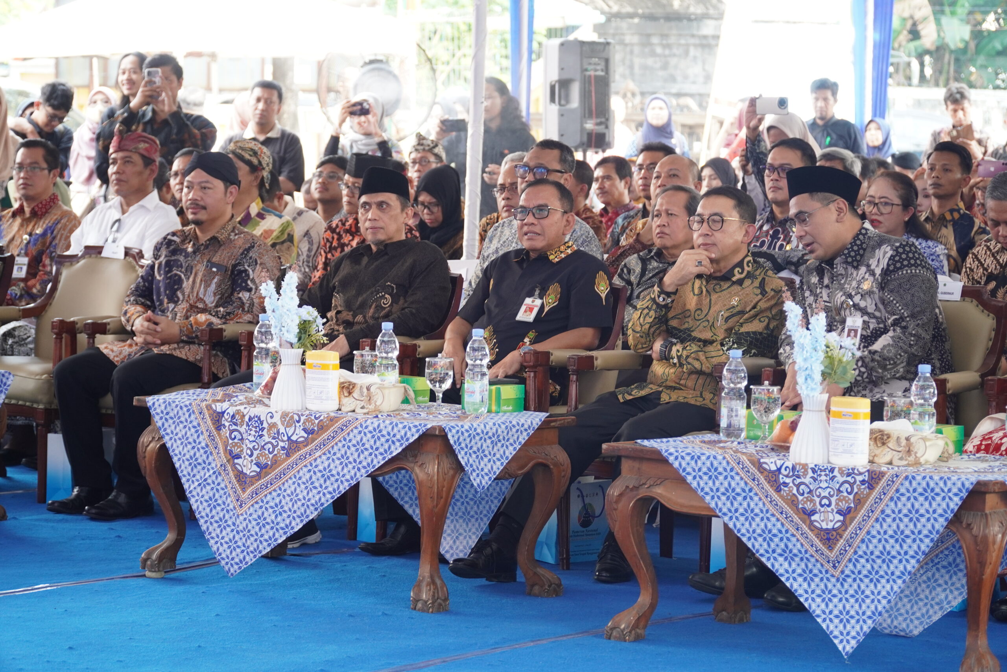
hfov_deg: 19.5
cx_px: 504
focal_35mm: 105
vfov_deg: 13.0
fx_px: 2937
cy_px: 336
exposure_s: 1/125
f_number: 4
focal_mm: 70
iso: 640
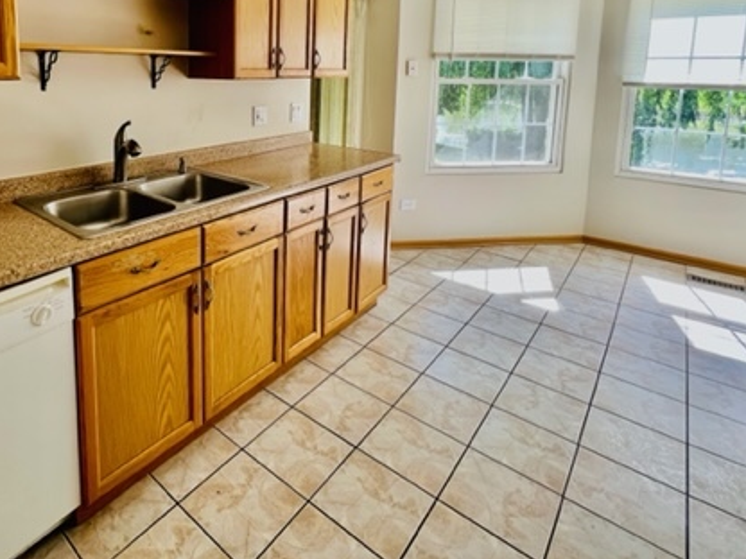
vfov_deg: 61.8
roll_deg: -0.6
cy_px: 133
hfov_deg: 79.0
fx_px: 431
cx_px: 247
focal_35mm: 20
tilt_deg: -8.1
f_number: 1.8
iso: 50
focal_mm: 1.57
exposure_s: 1/99
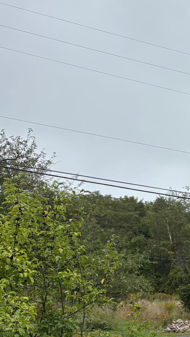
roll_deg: +0.9
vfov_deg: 30.9
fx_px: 609
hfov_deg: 15.2
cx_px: 349
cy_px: 198
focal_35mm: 68
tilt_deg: +11.4
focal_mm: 5.96
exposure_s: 1/1263
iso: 50
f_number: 1.6
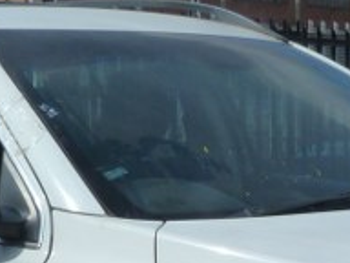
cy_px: 444
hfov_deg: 18.8
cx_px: 268
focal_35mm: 104
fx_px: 1052
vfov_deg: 13.1
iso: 125
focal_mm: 4.5
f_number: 5.6
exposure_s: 1/500
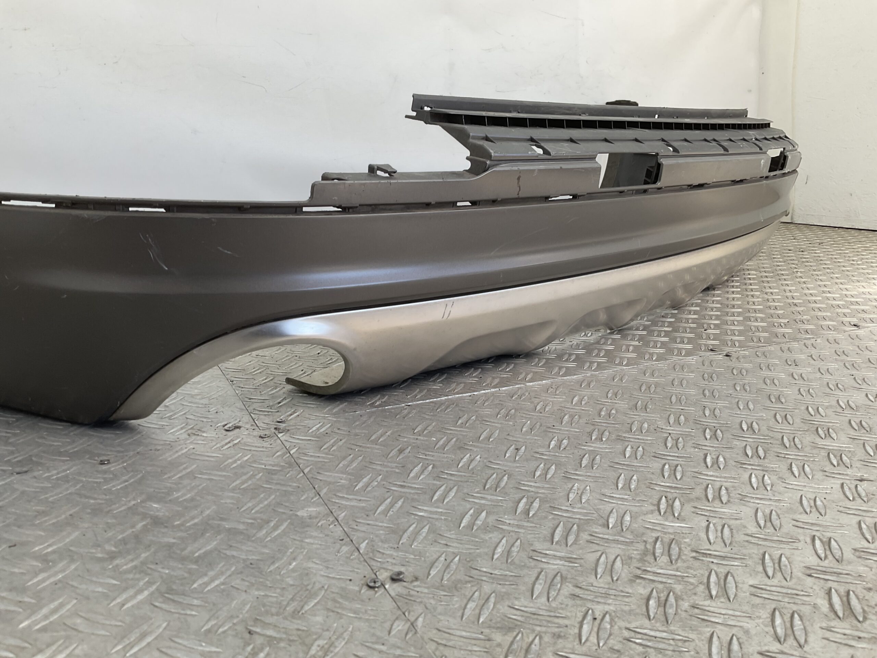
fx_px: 735
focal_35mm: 29
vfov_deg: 48.2
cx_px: 438
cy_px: 329
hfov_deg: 61.7
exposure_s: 1/129
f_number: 1.8
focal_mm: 3
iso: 16
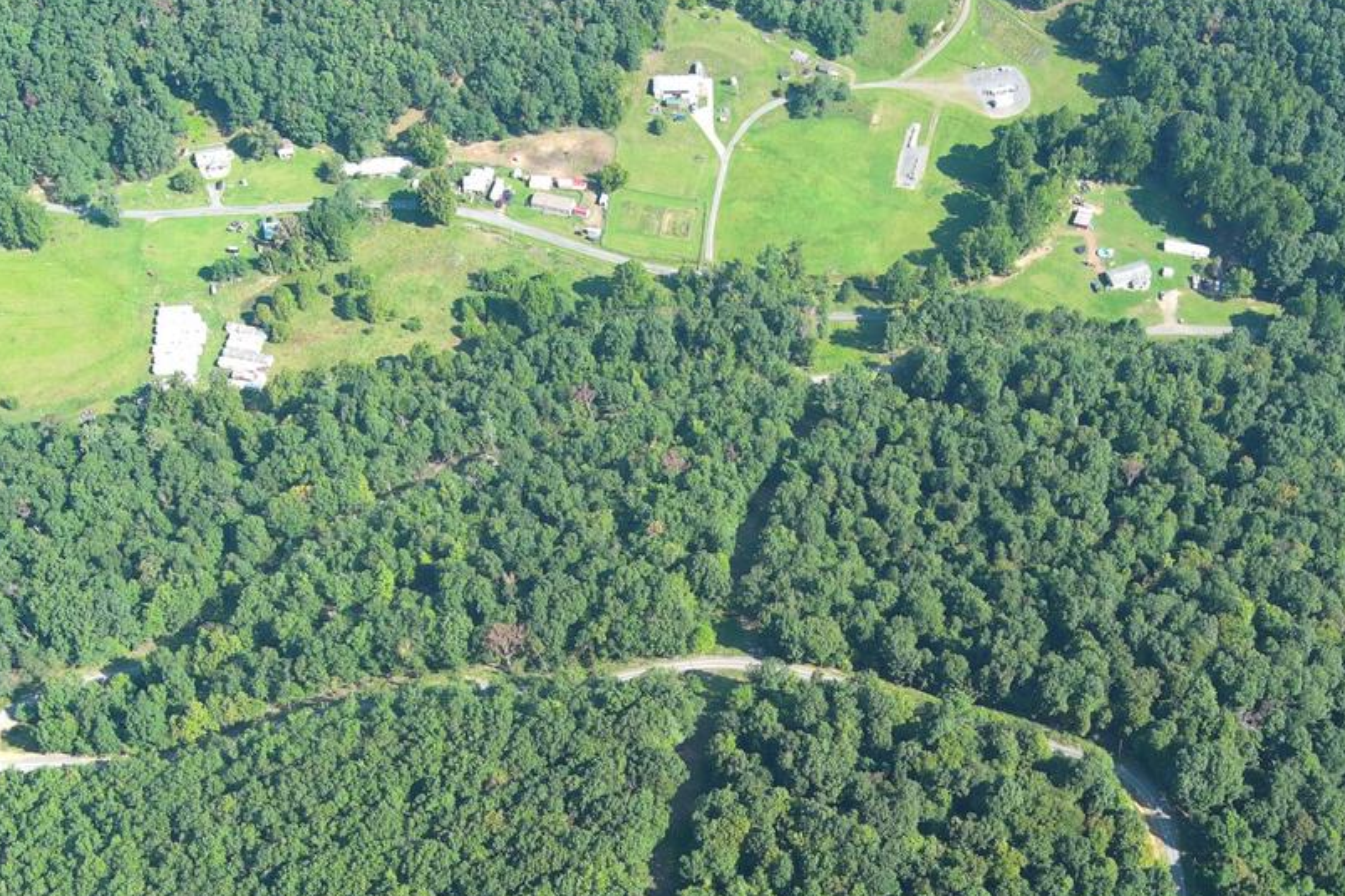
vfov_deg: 25.4
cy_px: 757
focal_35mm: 52
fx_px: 1942
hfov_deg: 37.9
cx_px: 869
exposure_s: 1/325
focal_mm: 10.57
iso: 100
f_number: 2.8
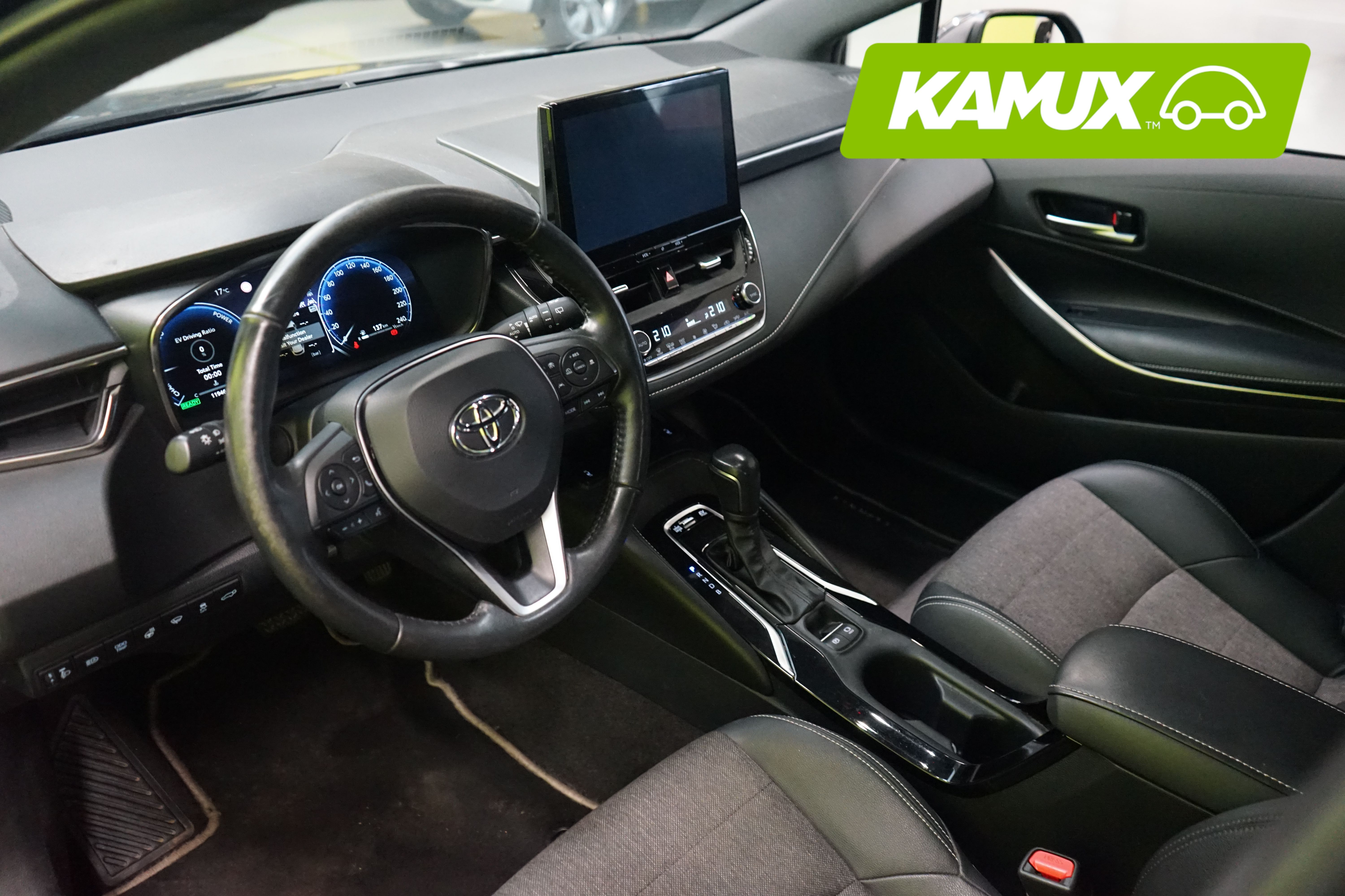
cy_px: 448
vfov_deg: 45.0
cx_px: 672
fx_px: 1083
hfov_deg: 63.7
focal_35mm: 29
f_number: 3.5
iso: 6400
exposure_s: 1/40
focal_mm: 29
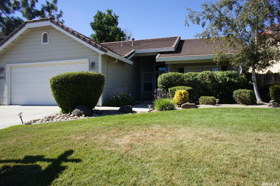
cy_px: 93
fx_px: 186
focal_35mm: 24
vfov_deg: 53.0
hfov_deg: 73.8
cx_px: 140
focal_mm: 16
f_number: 11
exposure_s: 1/160
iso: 200
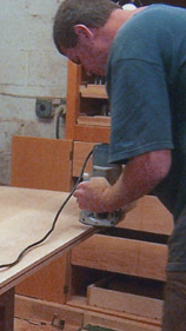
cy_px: 311
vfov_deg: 22.5
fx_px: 807
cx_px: -80
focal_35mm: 92
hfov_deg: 12.6
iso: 140
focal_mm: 5.5
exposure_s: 1/15
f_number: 3.4
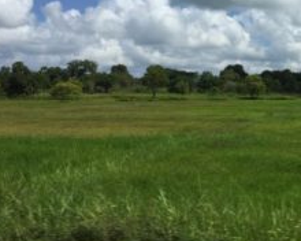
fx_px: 517
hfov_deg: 30.2
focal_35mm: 58
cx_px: 302
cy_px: 53
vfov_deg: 25.8
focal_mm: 4.15
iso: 25
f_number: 2.2
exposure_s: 1/739
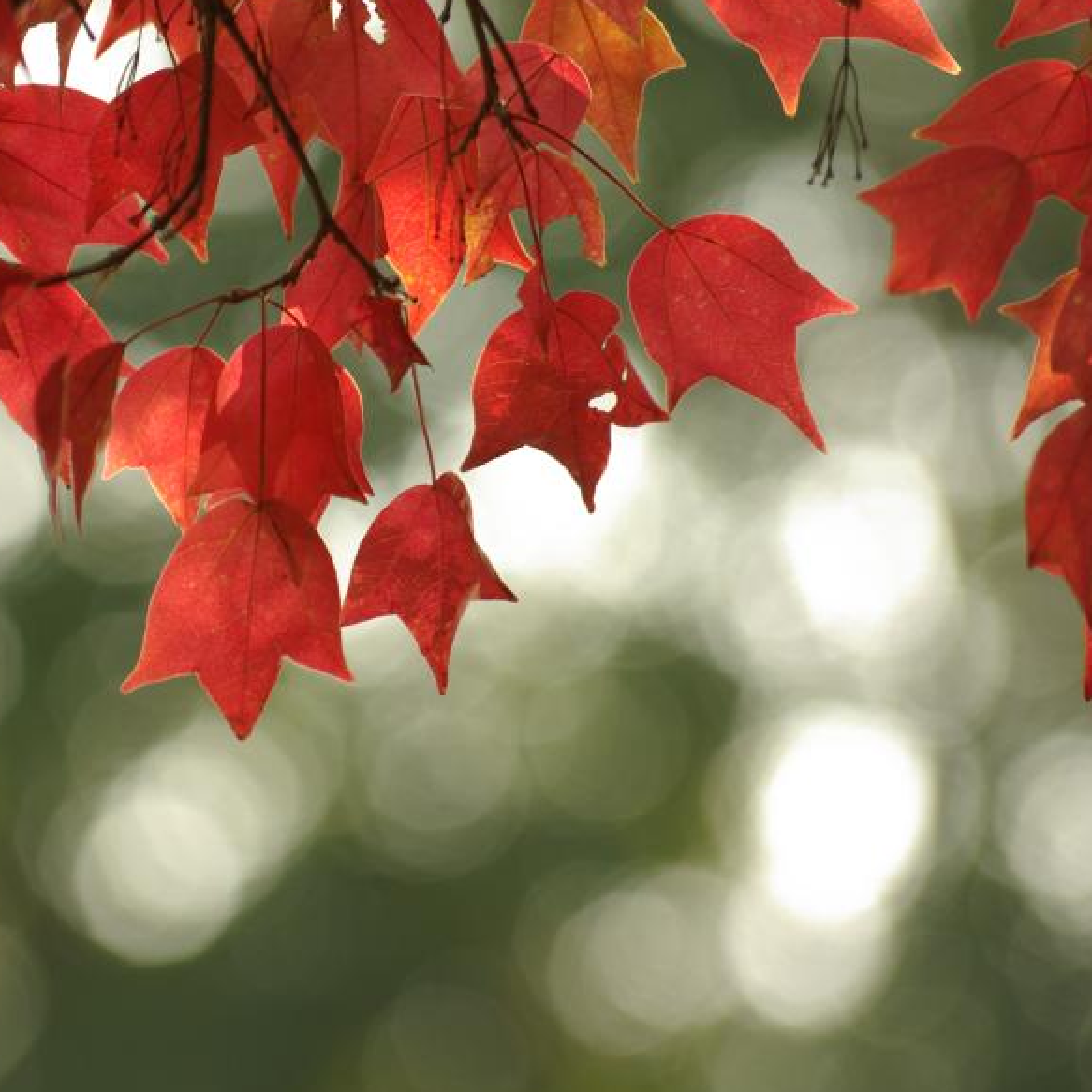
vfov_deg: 4.1
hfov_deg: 4.1
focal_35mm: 426
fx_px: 15204
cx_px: 182
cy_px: 557
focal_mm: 190
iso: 160
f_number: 7.1
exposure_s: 1/200
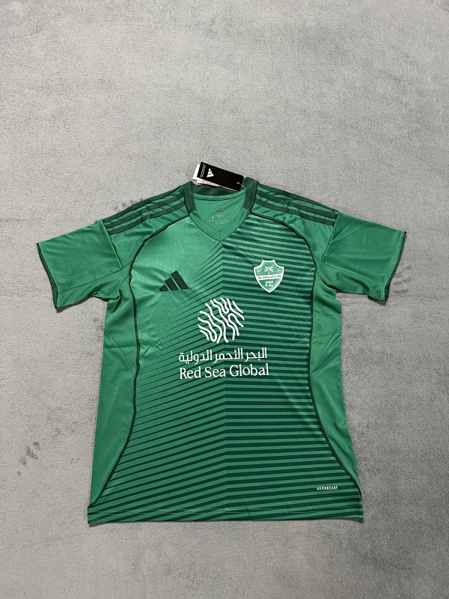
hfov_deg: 56.8
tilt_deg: -76.2
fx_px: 415
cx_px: 224
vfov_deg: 71.6
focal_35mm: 24
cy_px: 300
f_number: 1.78
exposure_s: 1/50
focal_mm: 6.76
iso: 250
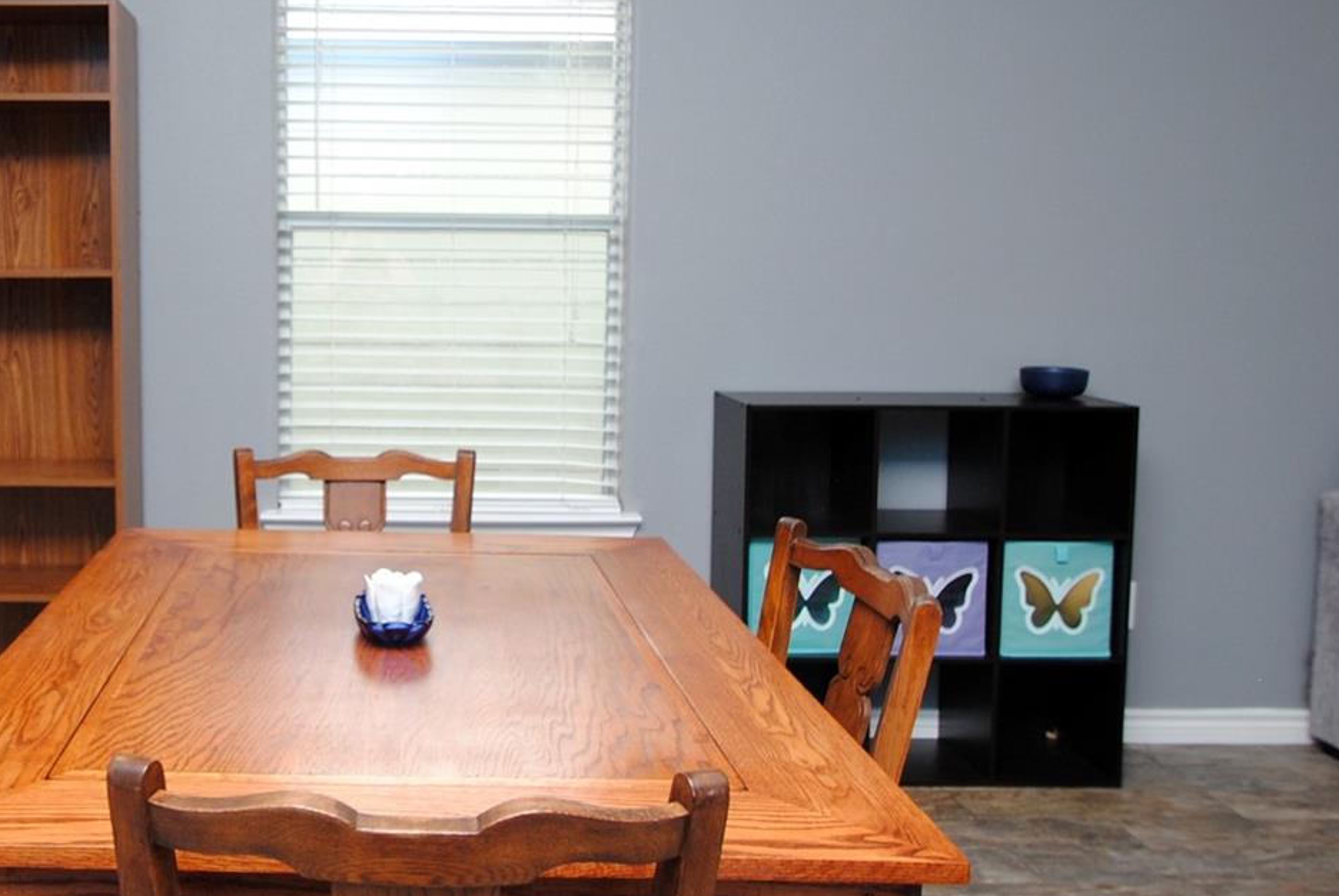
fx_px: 1344
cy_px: 358
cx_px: 339
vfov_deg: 36.7
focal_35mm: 36
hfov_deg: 50.8
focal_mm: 11
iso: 200
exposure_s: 1/60
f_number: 4
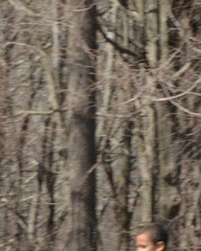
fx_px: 8512
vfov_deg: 1.7
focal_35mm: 1146
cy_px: 388
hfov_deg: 1.4
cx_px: 346
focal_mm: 200
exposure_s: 1/80
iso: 450
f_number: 22
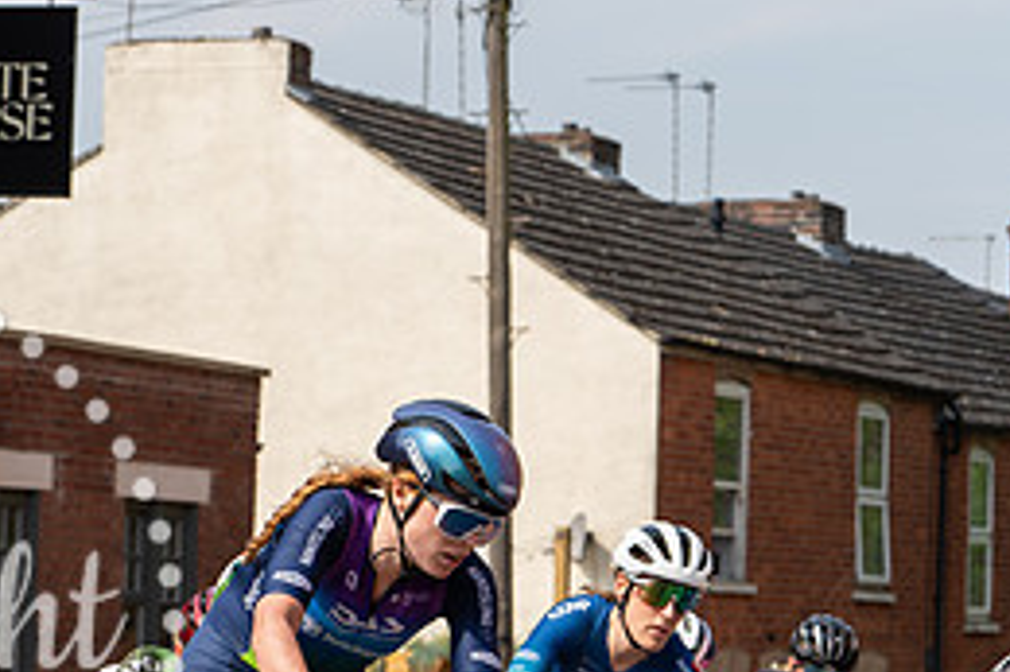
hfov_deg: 11.8
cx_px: 423
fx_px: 4878
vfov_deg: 7.9
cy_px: 429
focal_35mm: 174
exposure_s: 1/640
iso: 200
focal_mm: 78
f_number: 5.6
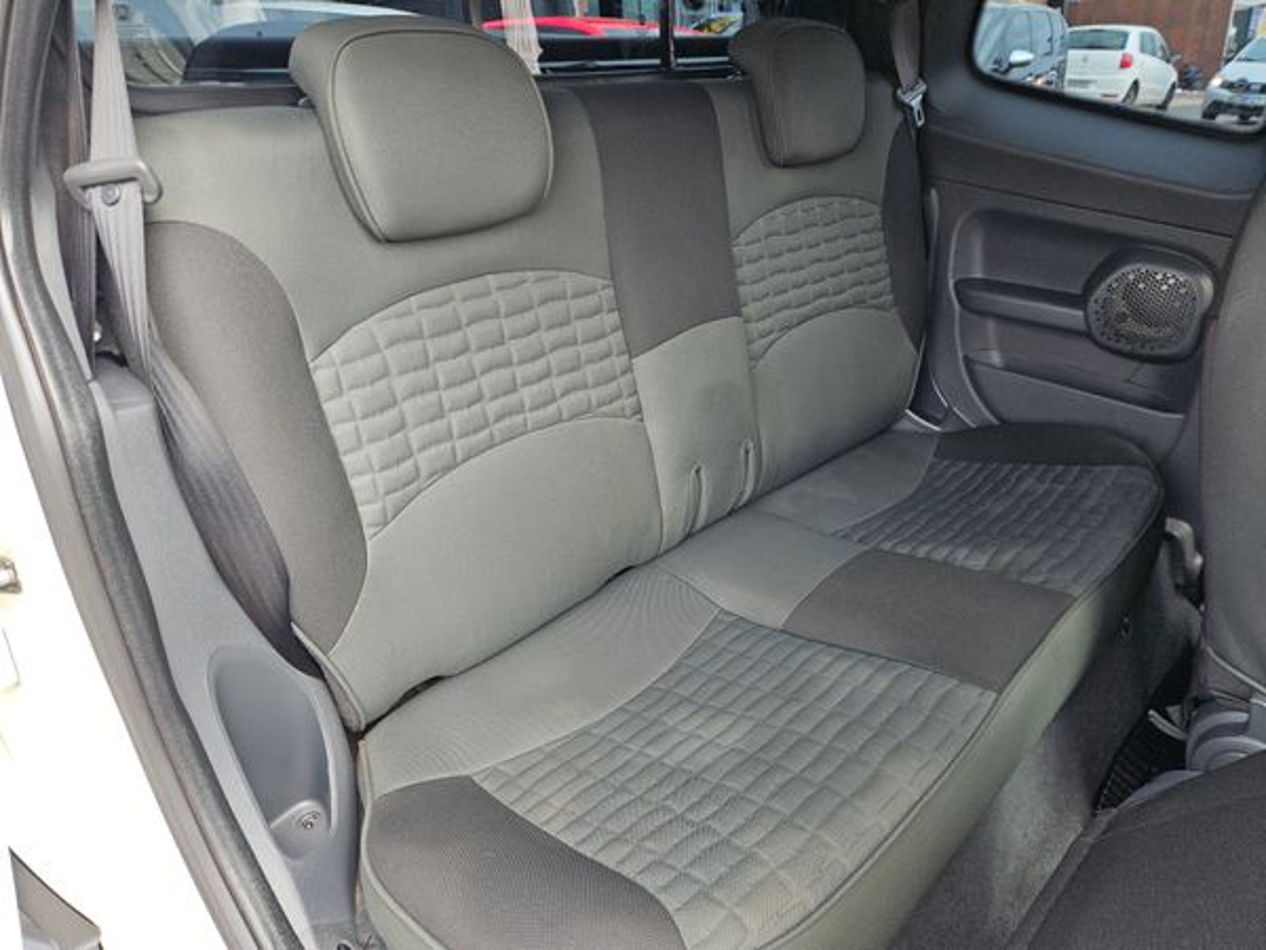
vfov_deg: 58.9
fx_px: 841
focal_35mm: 23
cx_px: 633
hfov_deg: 73.9
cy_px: 475
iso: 40
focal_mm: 5.4
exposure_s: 1/120
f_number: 1.8
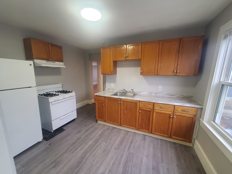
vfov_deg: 89.9
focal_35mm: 13
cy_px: 87
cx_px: 116
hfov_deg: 106.2
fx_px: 87
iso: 320
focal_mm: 1.8
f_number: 2.2
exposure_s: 1/60
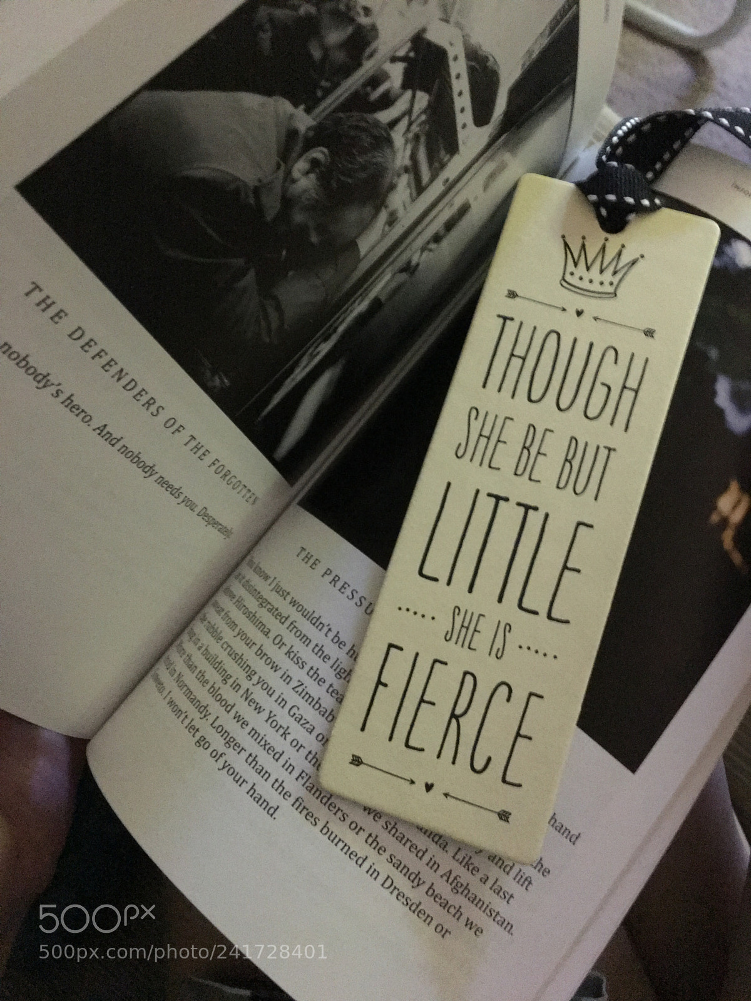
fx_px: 839
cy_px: 500
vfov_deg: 61.7
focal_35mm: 29
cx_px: 376
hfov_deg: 48.2
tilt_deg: -61.2
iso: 500
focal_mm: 4.15
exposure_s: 1/15
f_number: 2.2
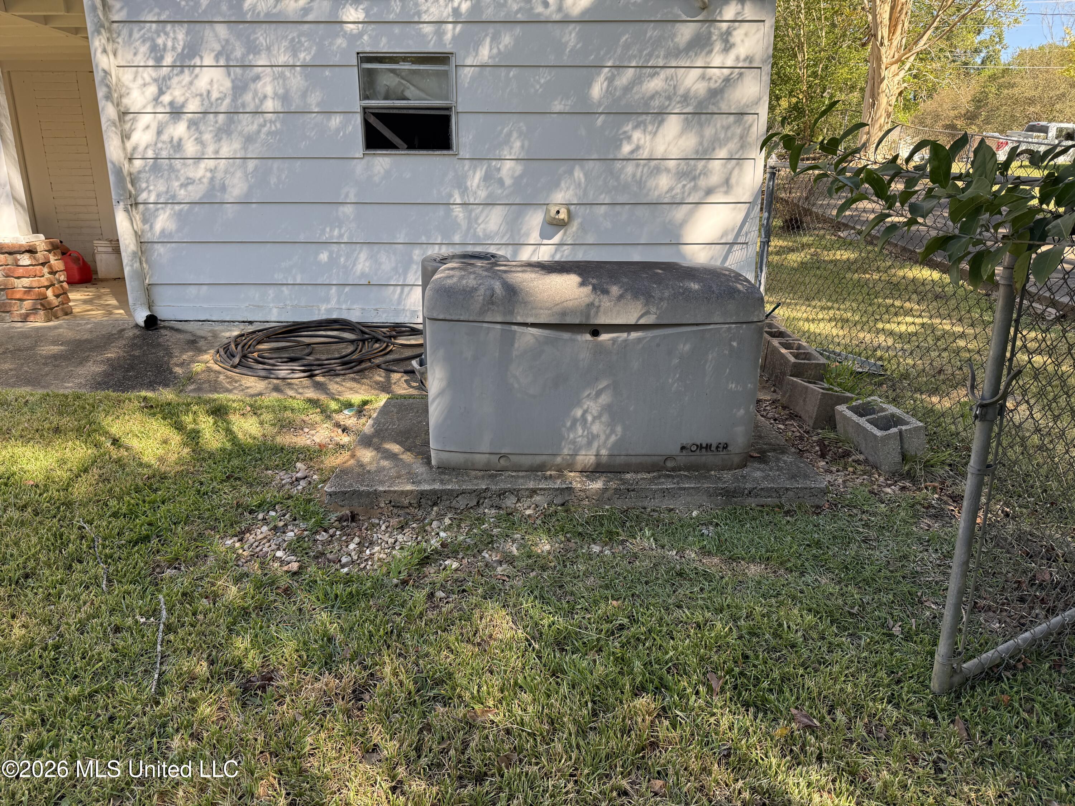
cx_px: 538
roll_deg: +0.2
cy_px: 403
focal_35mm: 24
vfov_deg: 56.8
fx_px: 745
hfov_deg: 71.6
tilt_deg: -15.1
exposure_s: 1/584
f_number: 1.78
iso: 100
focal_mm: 6.76
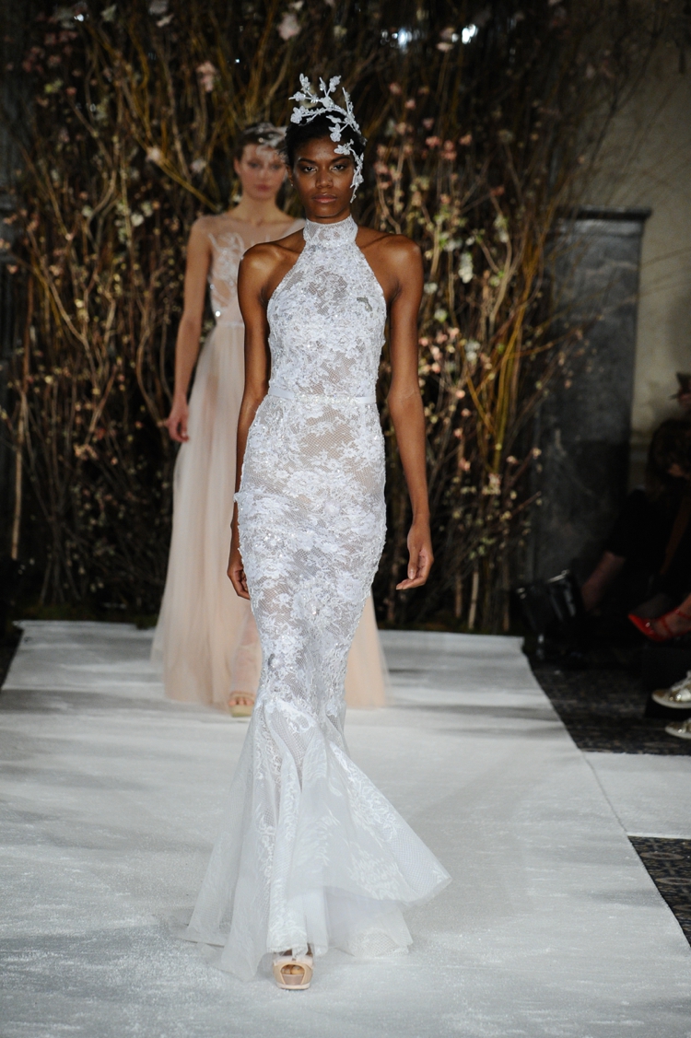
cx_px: 346
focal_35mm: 180
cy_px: 519
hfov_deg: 7.6
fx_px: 5188
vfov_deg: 11.4
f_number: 5.6
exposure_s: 1/400
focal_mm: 180
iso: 3200
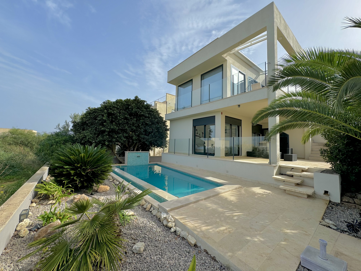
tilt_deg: +3.9
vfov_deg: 85.7
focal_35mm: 14
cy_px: 136
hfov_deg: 102.1
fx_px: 146
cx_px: 180
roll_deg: -1.0
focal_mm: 2.22
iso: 50
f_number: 2.2
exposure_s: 1/1094
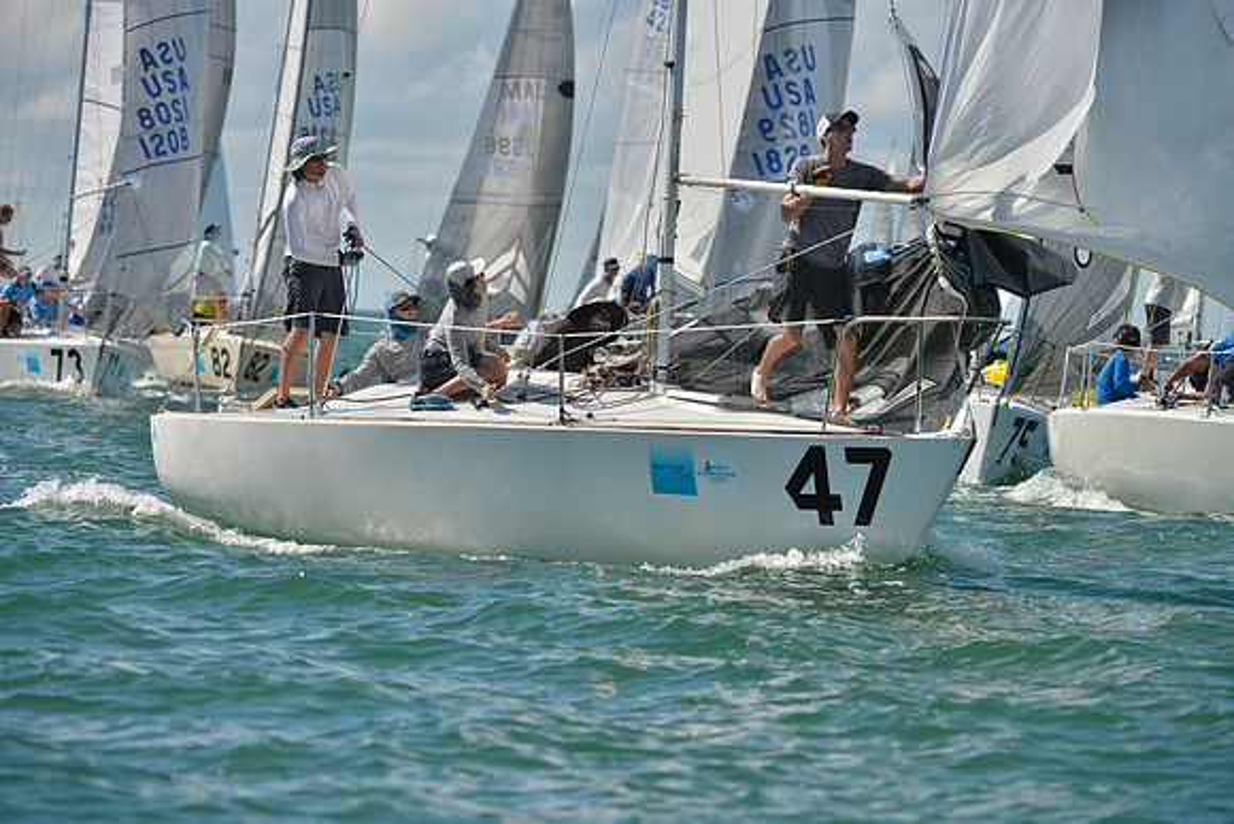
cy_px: 412
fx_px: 8571
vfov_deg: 5.5
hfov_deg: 8.2
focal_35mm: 250
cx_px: 617
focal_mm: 250
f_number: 6.3
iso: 200
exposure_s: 1/1250
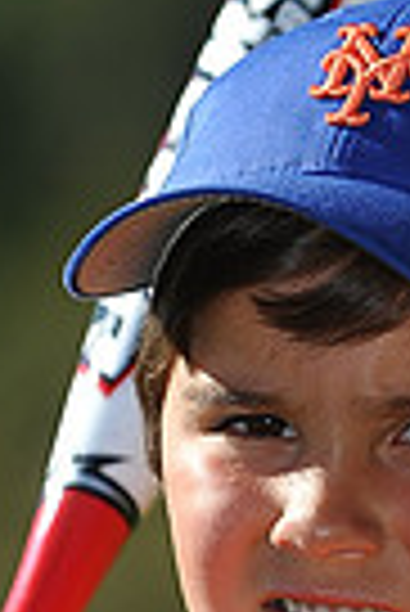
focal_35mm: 852
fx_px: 14517
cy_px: 770
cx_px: 297
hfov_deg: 1.6
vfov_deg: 2.4
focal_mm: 200
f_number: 4
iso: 200
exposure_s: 1/2000
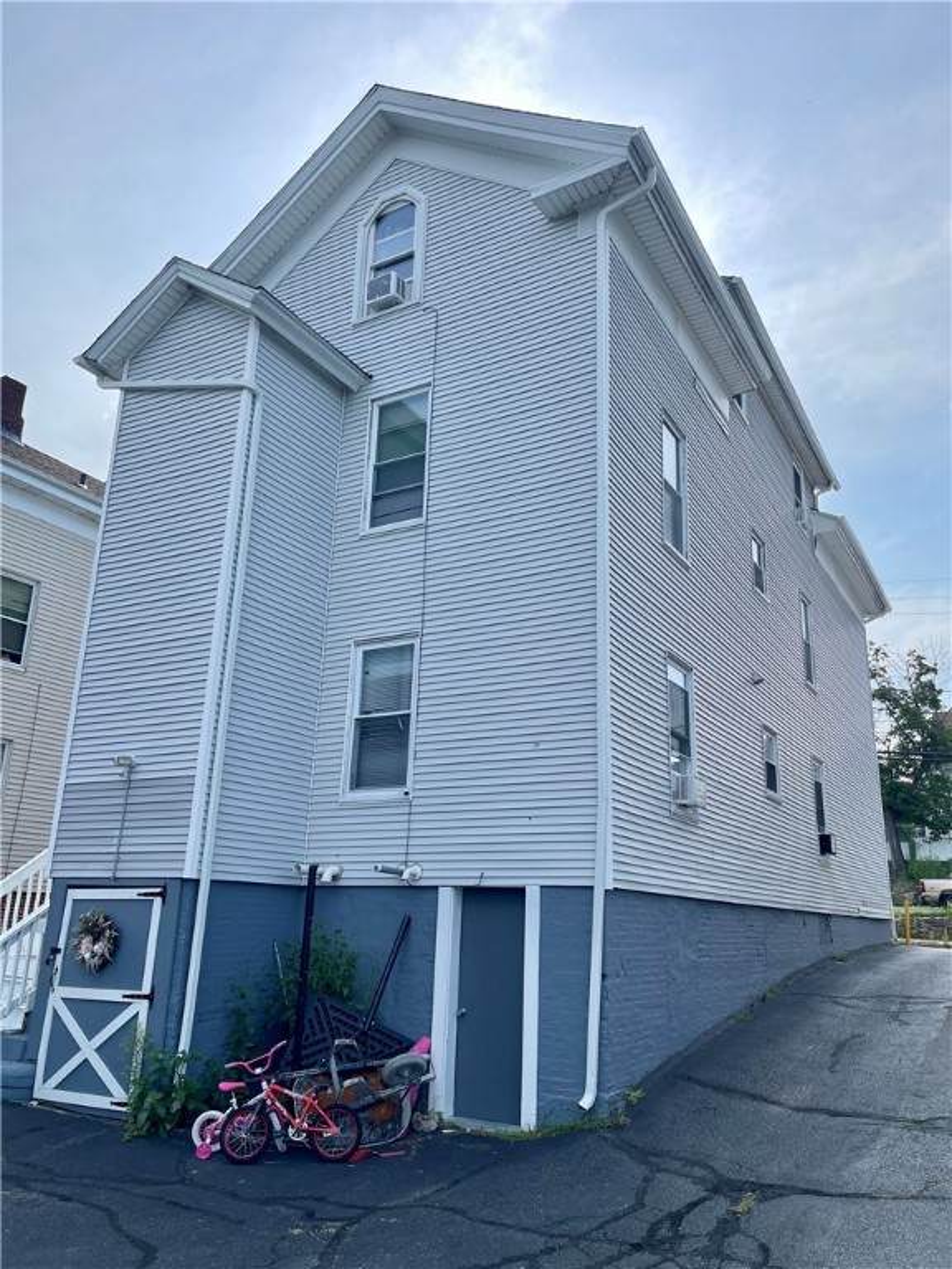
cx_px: 476
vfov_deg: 69.4
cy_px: 634
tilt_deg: +15.7
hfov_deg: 54.9
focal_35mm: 25
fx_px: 917
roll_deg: -1.8
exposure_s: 1/2012
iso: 32
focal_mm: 5.1
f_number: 1.6
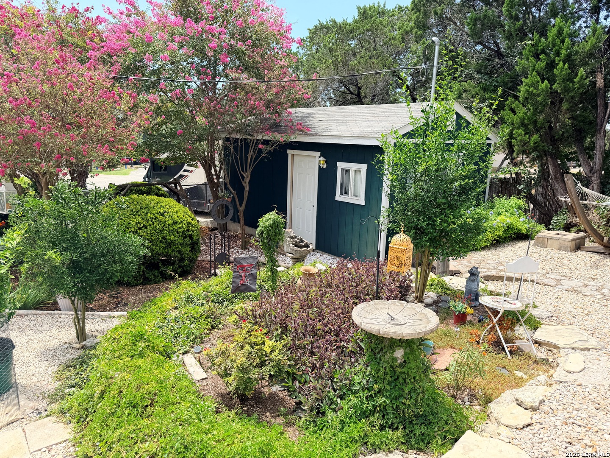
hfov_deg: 71.6
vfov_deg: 56.8
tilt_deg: -12.3
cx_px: 305
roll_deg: -2.3
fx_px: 423
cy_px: 229
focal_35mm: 24
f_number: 1.78
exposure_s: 1/2445
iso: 80
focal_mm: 6.76
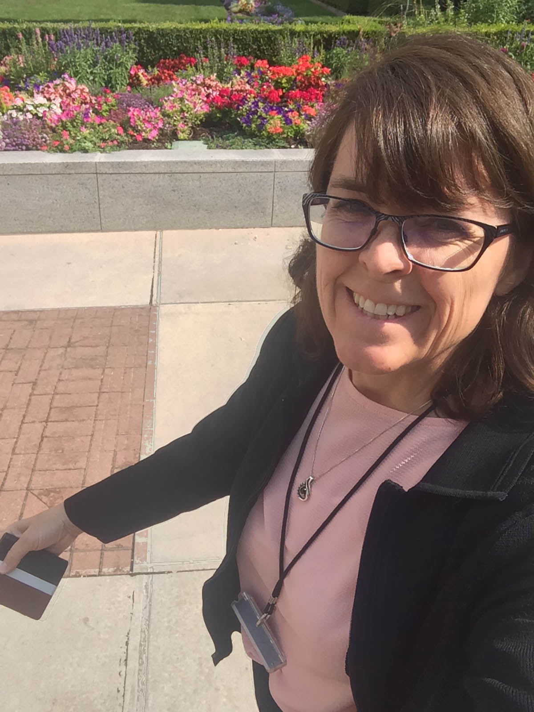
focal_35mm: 31
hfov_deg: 45.4
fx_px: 638
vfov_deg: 58.4
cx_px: 267
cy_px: 356
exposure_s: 1/728
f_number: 2.4
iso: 50
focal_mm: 2.15
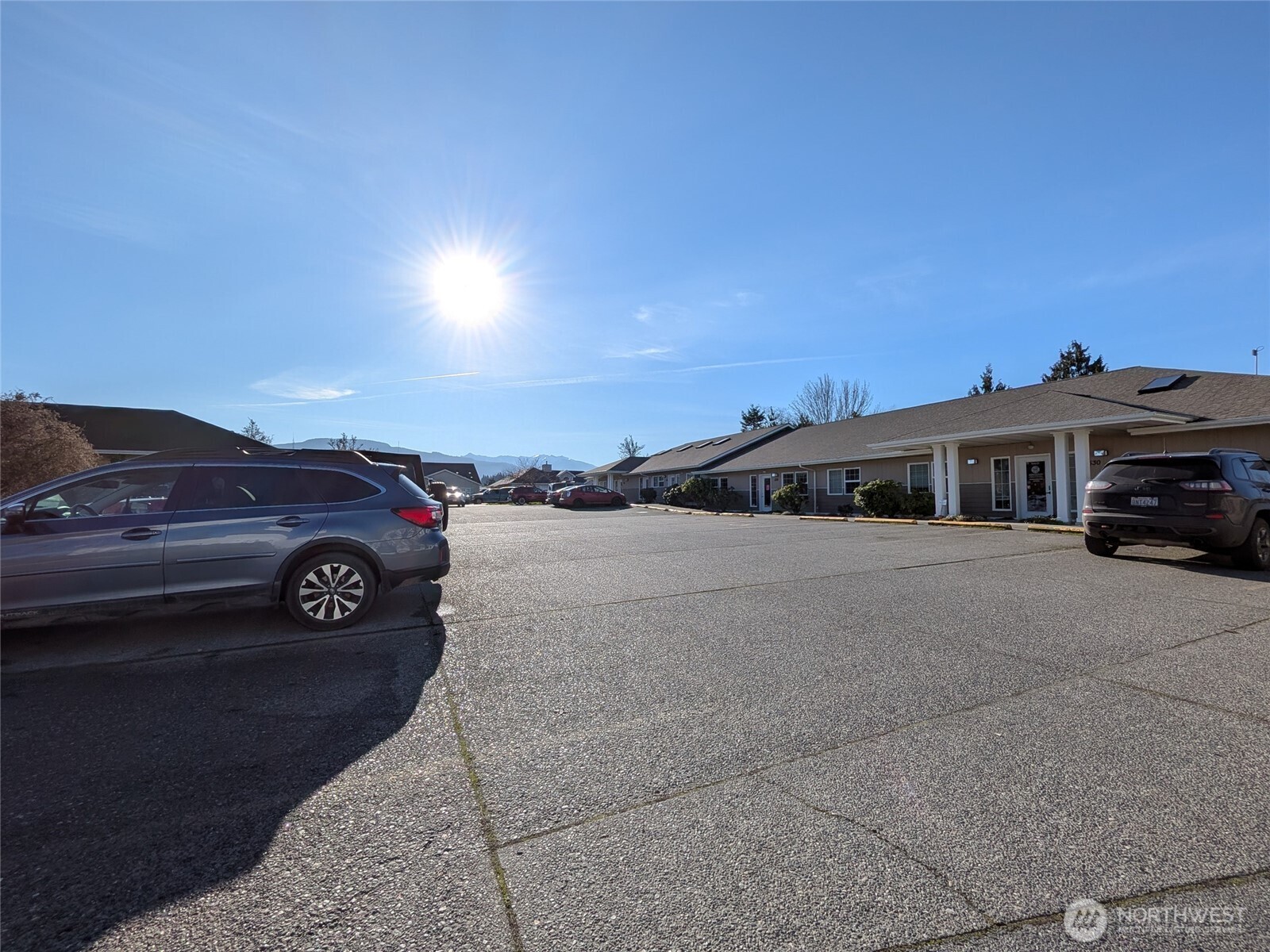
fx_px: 477
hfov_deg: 106.2
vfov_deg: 89.9
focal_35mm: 13
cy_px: 476
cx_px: 635
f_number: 2.2
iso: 28
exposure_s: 1/1550
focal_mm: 1.54
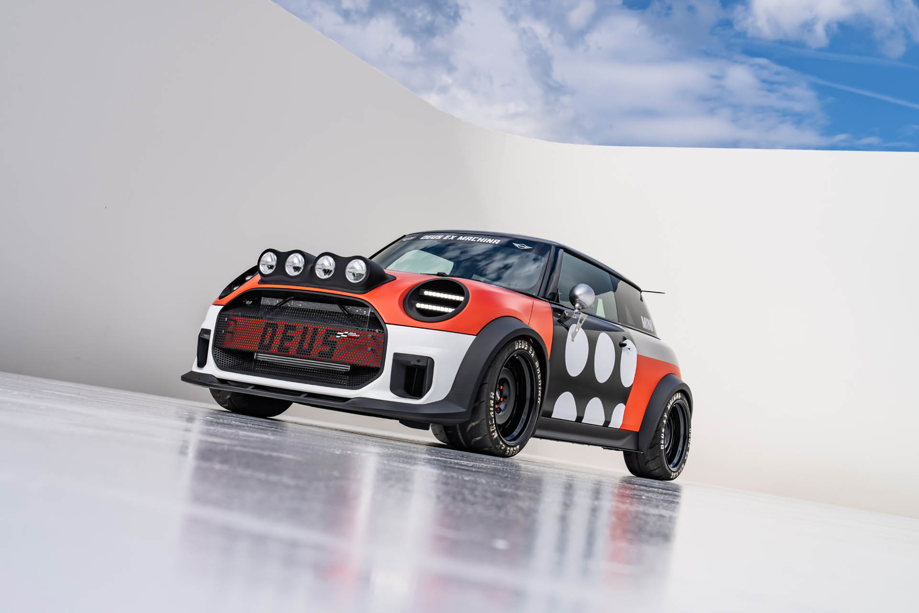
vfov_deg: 29.9
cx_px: 460
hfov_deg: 43.6
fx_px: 1149
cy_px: 306
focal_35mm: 45
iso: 100
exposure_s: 1/250
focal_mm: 45
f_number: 5.6
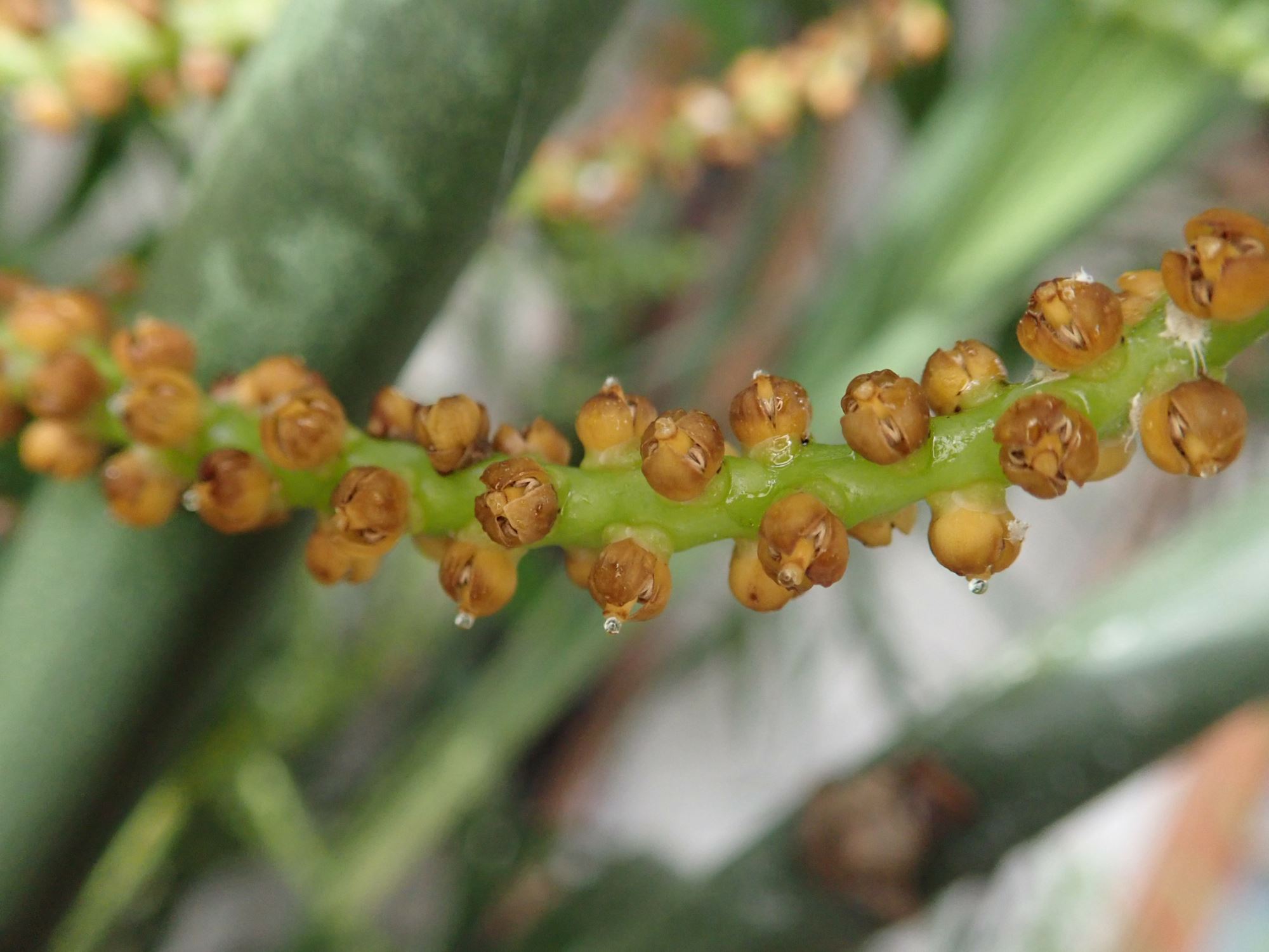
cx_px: 634
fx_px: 1100
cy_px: 476
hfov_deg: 60.0
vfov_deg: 46.8
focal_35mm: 30
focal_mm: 5.5
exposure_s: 1/125
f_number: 2.3
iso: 640
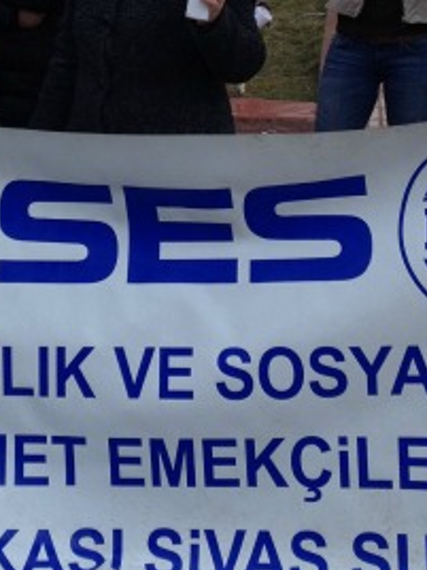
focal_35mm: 107
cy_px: 40
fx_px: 1760
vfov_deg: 18.0
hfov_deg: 13.8
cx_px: 148
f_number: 2.4
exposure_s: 1/836
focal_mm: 4.28
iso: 50
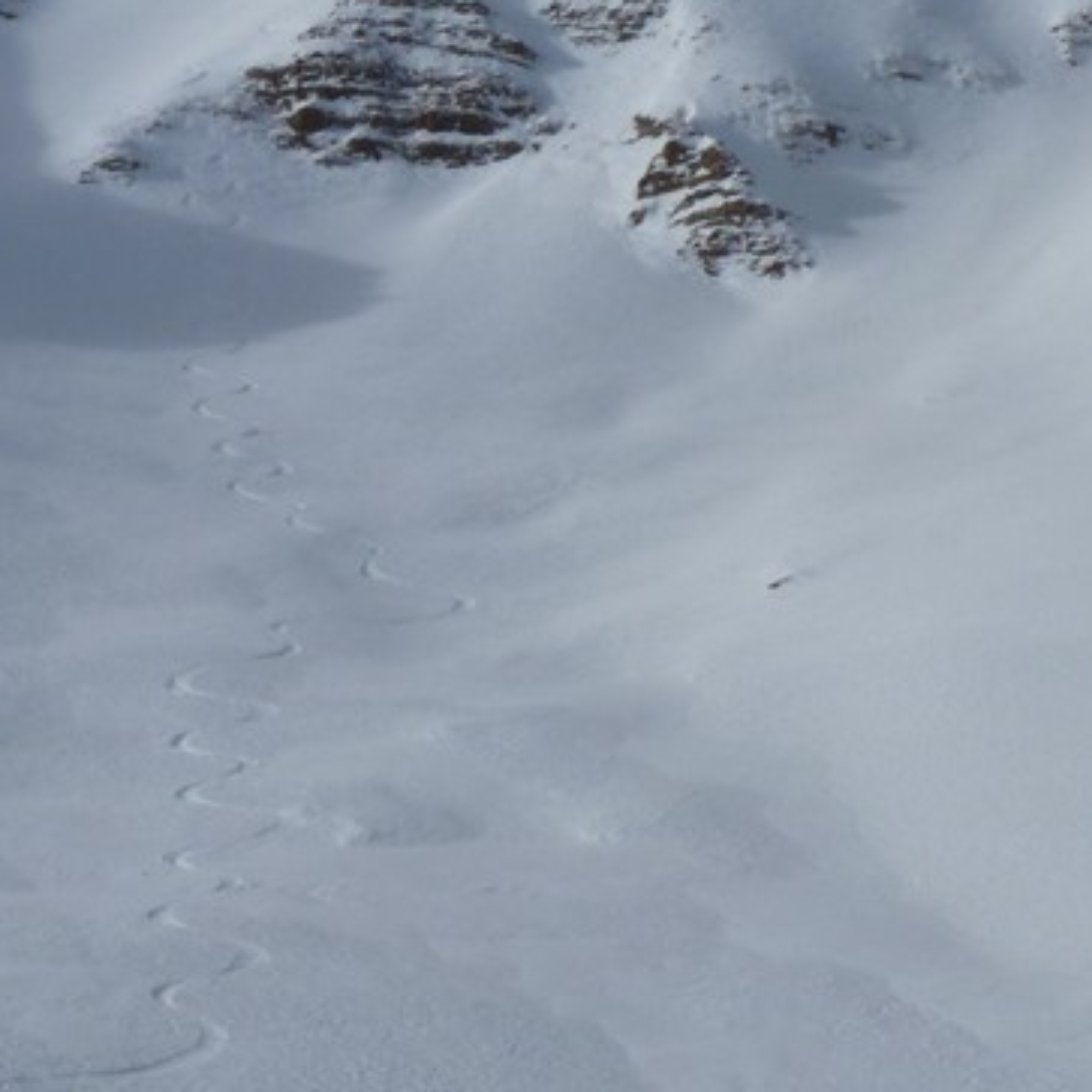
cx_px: 283
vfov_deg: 14.9
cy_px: 520
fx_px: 4176
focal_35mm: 117
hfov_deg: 14.8
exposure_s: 1/500
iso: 80
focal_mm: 7.2
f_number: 8
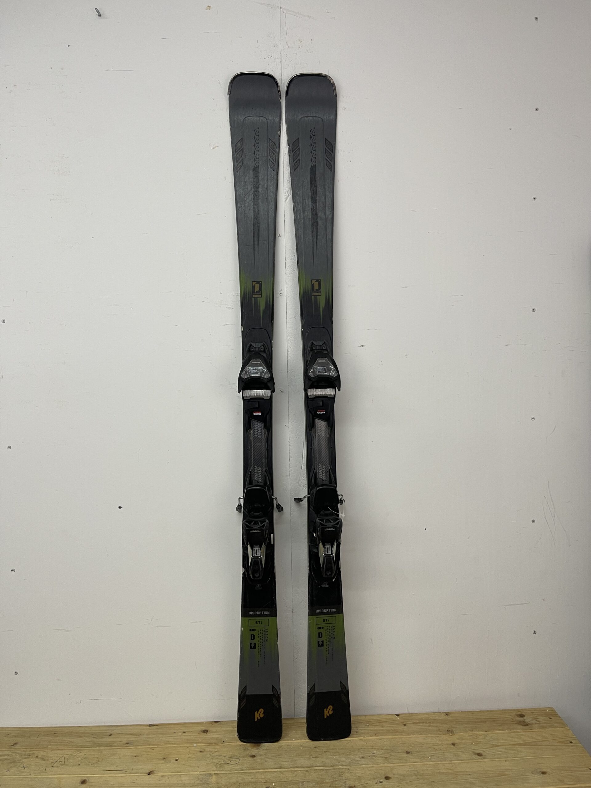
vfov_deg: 69.4
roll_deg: +1.8
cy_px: 394
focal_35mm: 25
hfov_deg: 54.9
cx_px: 296
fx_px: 569
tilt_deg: -2.1
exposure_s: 1/50
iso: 64
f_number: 1.6
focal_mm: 5.1
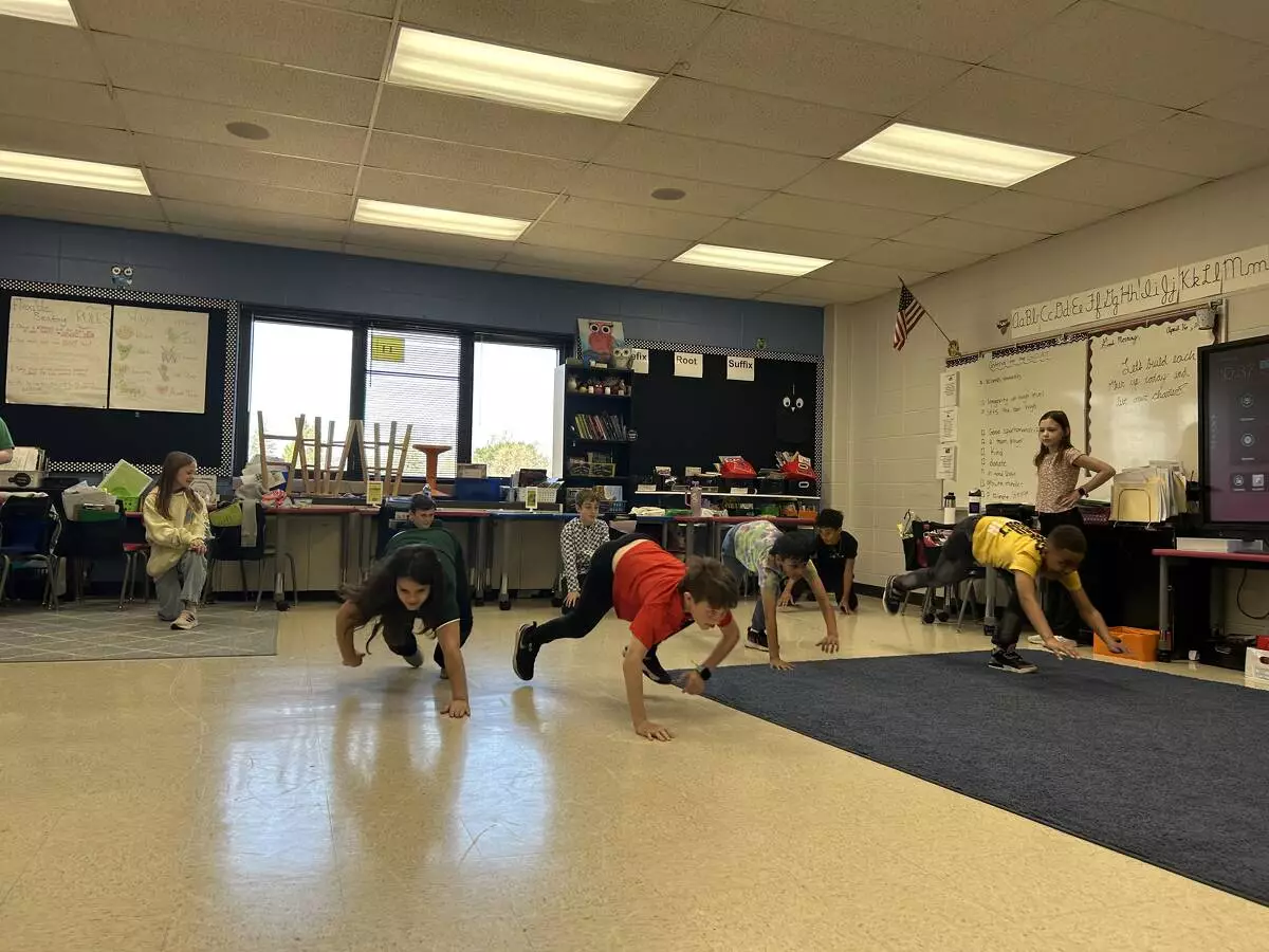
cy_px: 476
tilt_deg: +1.3
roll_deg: -2.2
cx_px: 634
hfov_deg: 67.3
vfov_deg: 53.1
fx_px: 953
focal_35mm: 26
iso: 64
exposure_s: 1/120
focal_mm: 5.7
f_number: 1.5
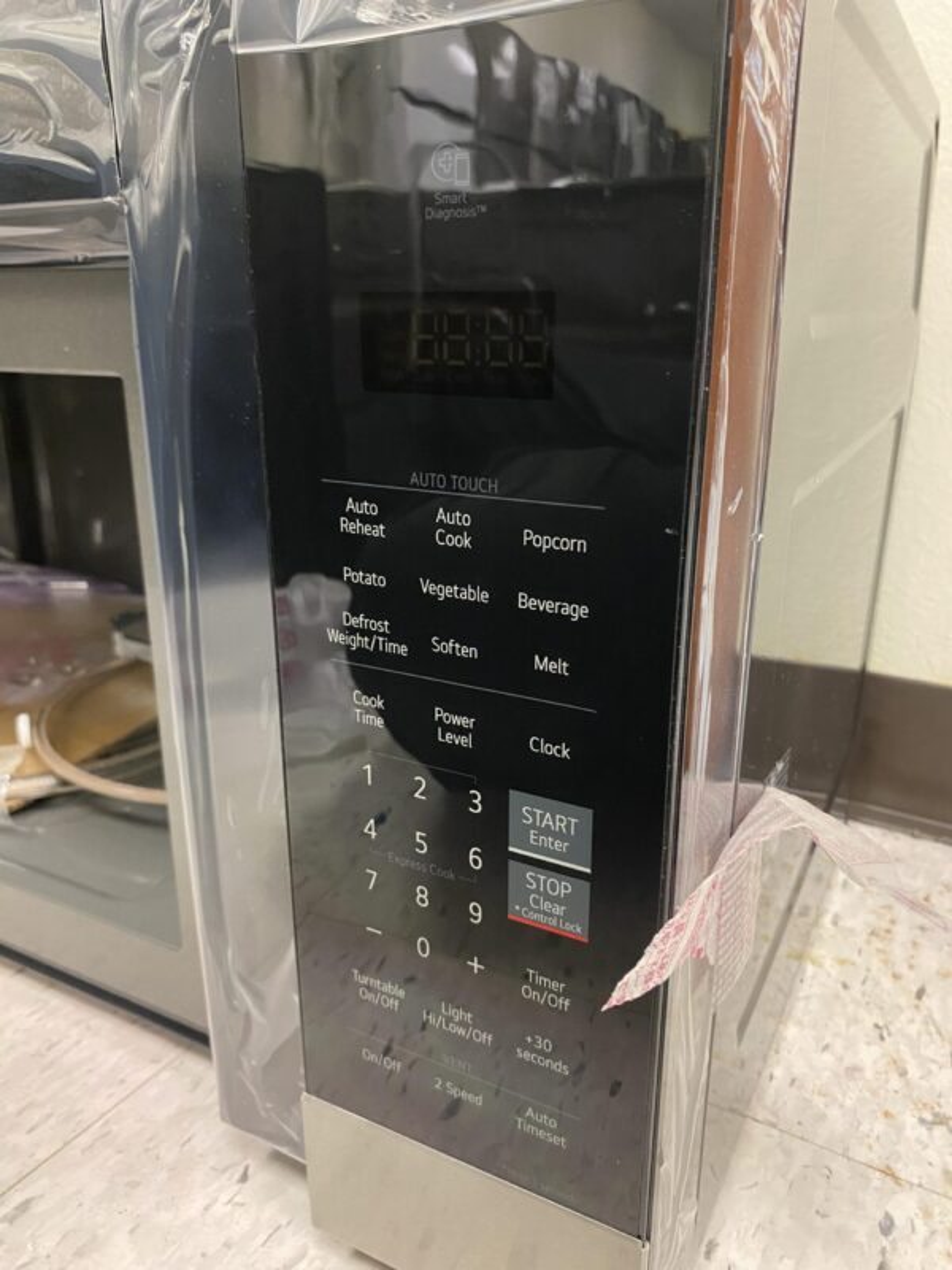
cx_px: 476
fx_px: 953
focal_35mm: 26
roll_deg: -1.0
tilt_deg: -15.9
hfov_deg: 53.1
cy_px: 635
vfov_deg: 67.3
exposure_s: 1/44
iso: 320
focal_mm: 4.25
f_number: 1.8
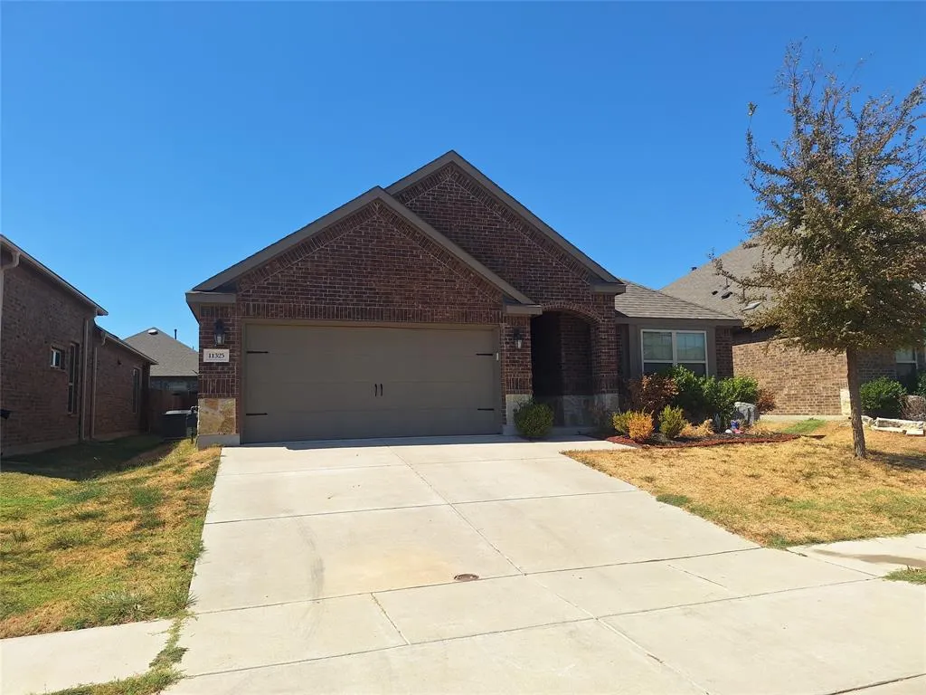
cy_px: 348
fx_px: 615
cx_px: 463
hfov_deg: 73.9
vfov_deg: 58.9
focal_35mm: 23
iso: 40
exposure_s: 1/2421
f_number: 1.8
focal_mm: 5.54
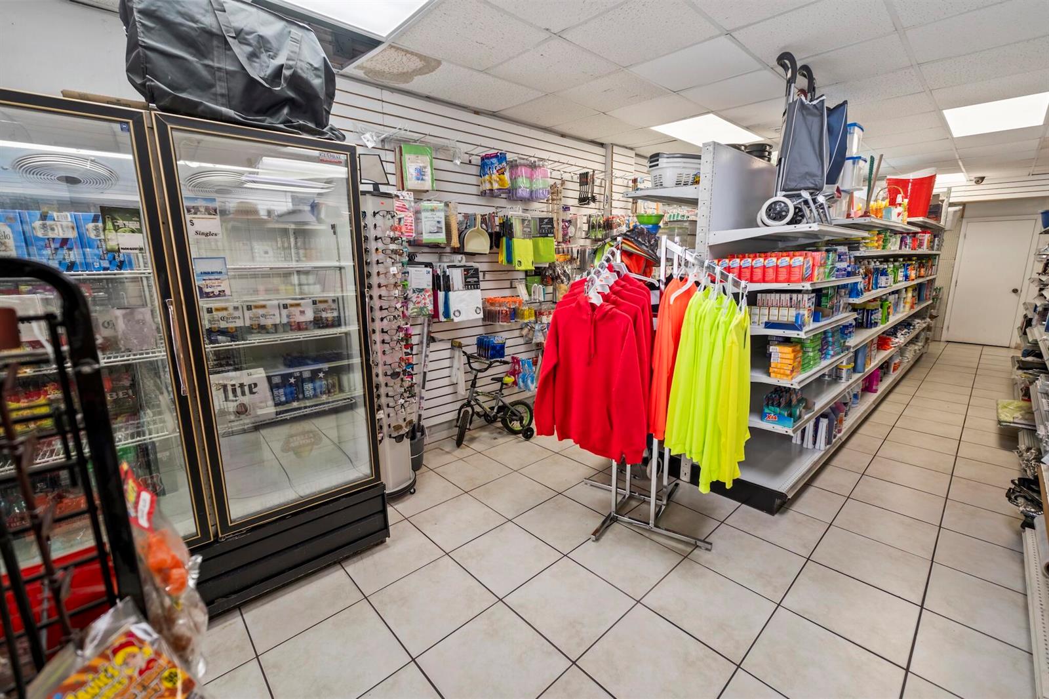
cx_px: 524
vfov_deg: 77.3
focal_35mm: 15
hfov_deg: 100.4
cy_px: 350
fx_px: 437
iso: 125
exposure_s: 1/8
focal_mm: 10
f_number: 2.8
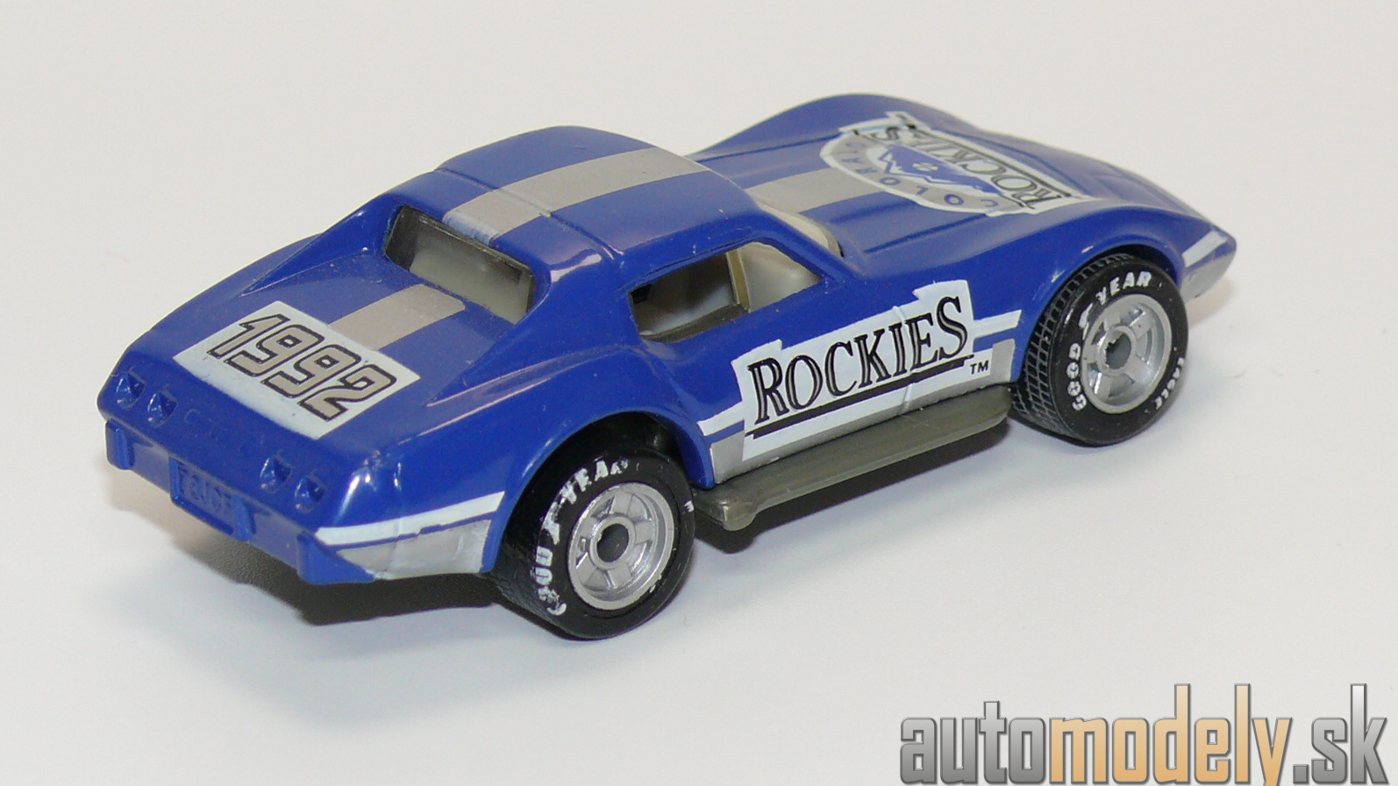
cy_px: 291
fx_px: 5189
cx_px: 698
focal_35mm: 140
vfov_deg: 8.7
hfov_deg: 15.3
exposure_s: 1/30
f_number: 4
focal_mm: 15.2
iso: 100
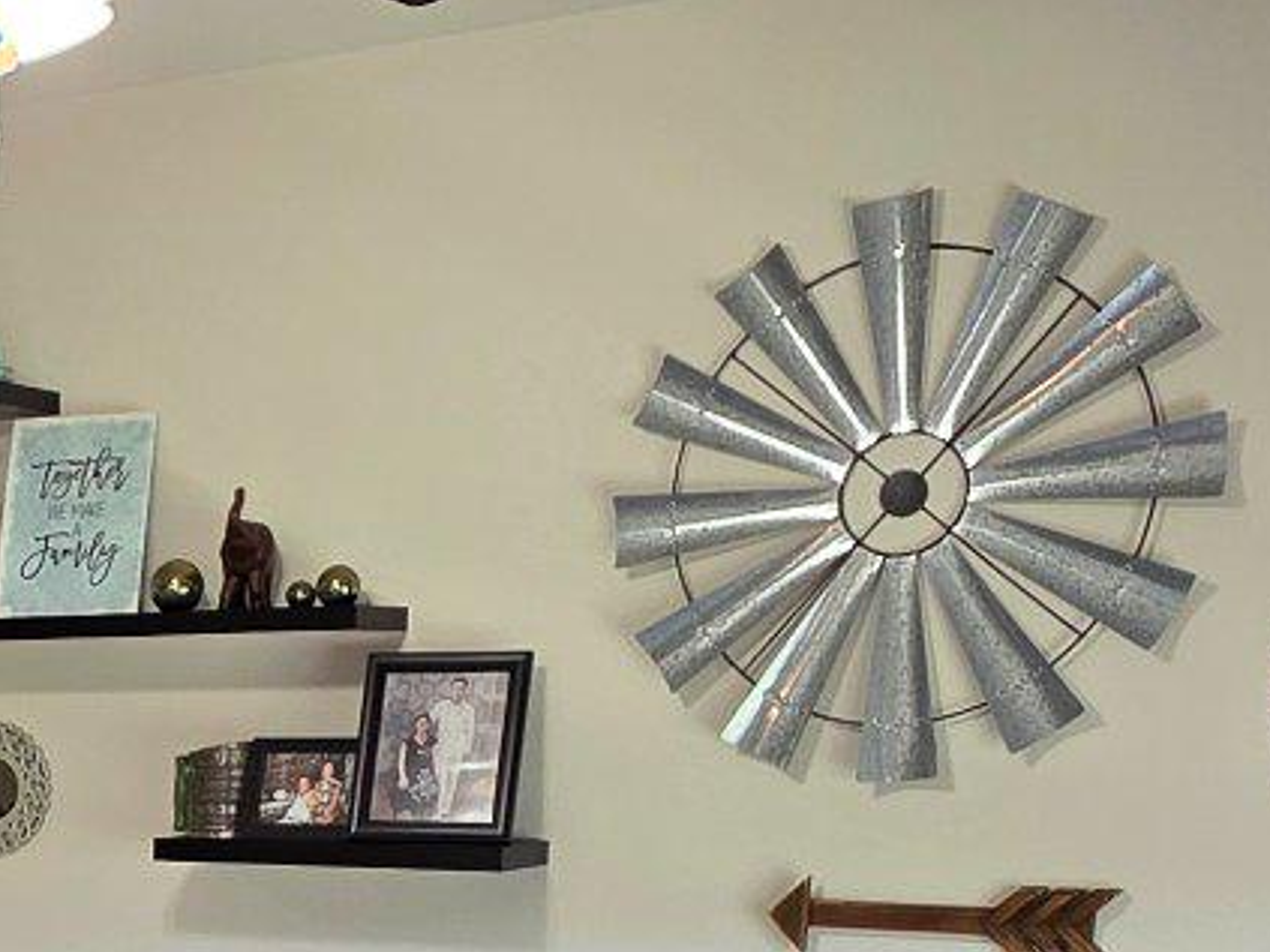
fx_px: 2311
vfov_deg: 21.1
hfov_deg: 27.5
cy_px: 1243
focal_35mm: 63
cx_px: -198
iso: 125
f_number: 1.9
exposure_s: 1/120
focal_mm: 2.2
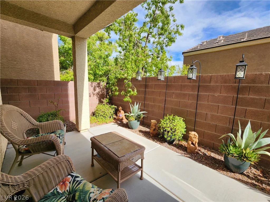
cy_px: 101
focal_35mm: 13
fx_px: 101
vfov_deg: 89.9
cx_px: 135
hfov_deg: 106.2
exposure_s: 1/1250
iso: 50
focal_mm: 2.2
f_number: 2.2
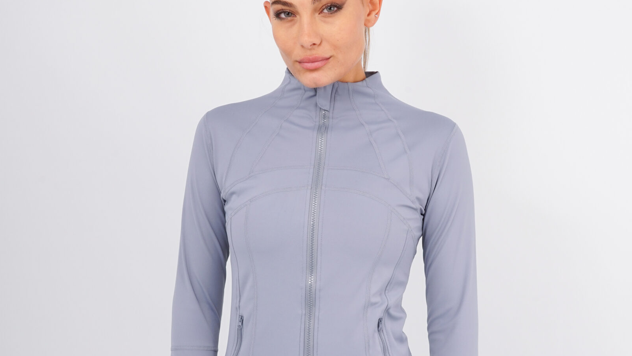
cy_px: 276
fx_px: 1089
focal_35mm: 65
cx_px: 320
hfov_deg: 32.4
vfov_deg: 18.4
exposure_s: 1/160
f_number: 14
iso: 160
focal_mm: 39
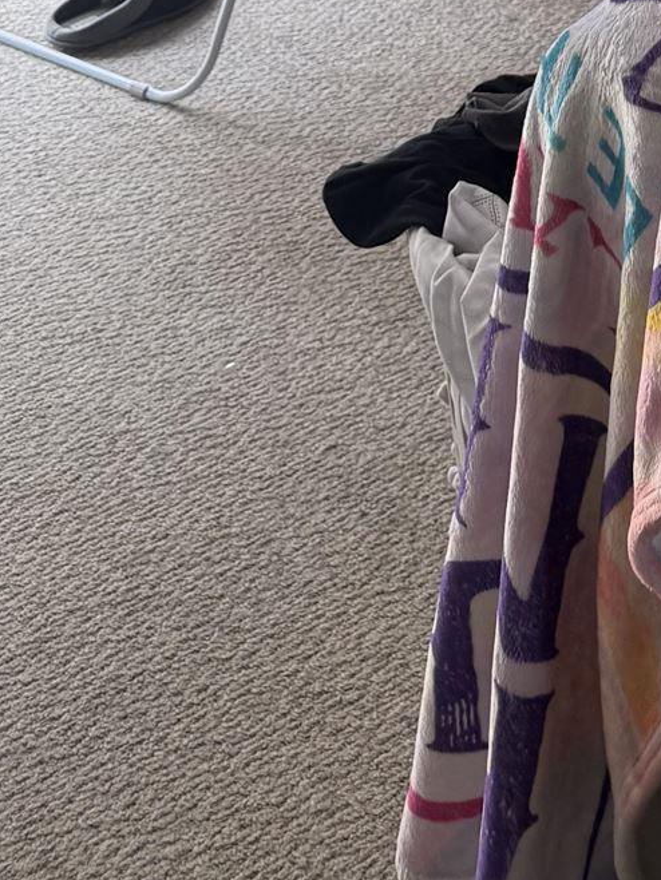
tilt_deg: -8.3
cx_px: 741
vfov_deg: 19.1
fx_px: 2137
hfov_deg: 17.0
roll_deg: -0.8
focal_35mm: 84
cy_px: -594
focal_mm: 6.76
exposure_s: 1/198
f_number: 1.78
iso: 80
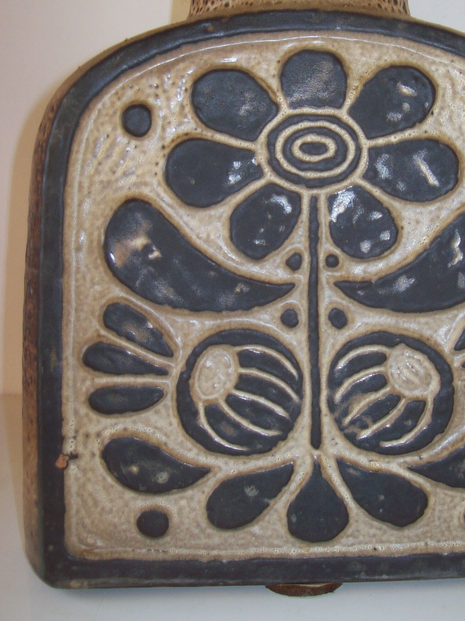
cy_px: 240
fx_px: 932
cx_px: 313
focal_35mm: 52
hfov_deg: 27.8
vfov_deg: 36.7
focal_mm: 6
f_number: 2.7
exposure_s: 1/64
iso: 80
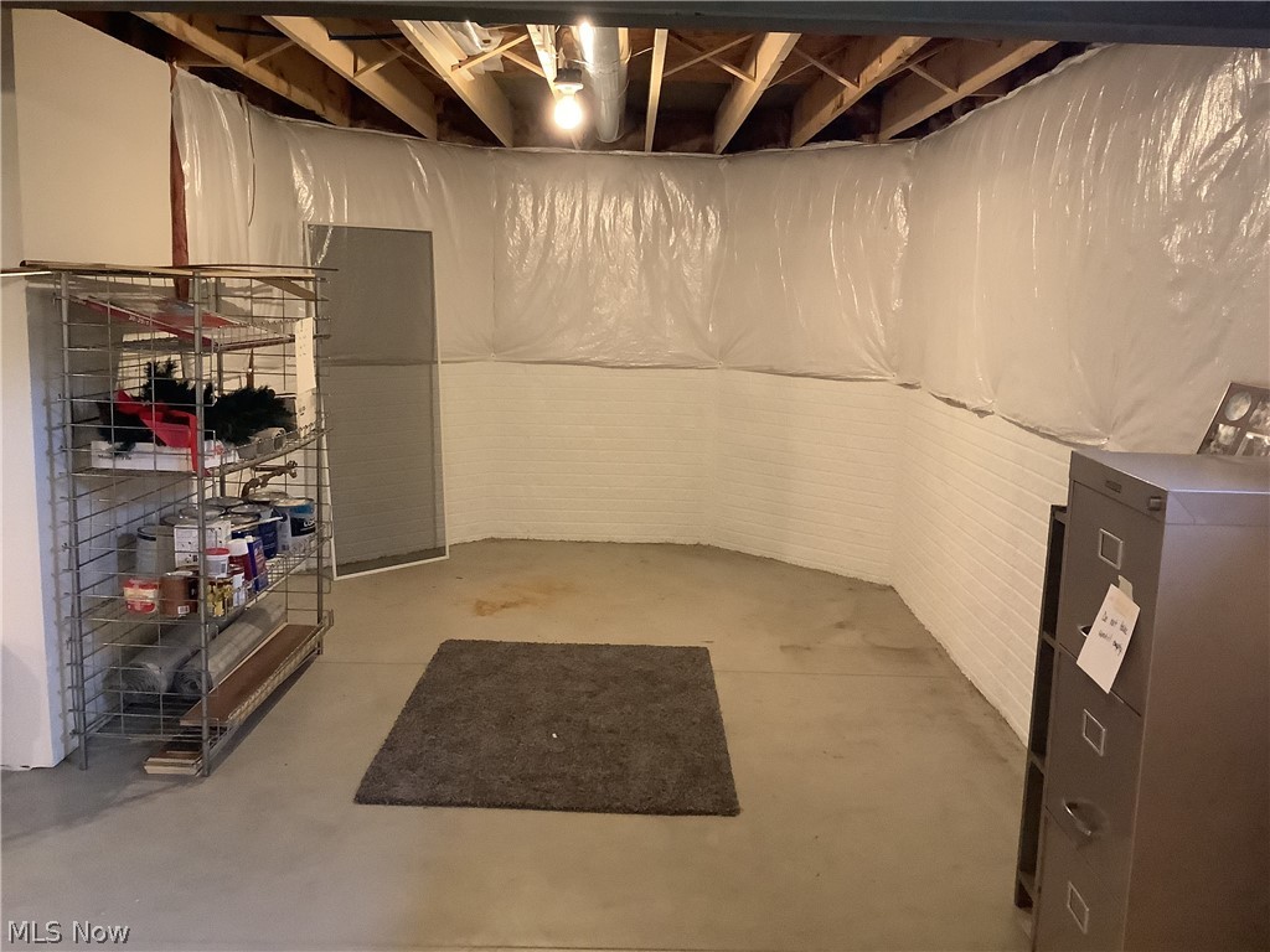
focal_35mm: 31
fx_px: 1137
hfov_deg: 58.4
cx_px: 635
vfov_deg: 45.4
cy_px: 476
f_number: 2.4
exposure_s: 1/30
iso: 400
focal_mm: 3.3
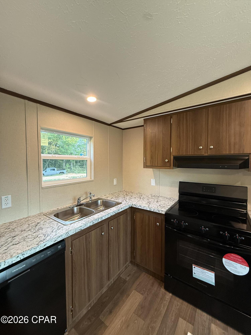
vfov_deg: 102.1
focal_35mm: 14
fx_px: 135
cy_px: 168
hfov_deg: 85.7
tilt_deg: -1.9
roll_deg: -0.8
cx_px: 126
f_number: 2.2
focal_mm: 2.22
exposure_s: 1/60
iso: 250
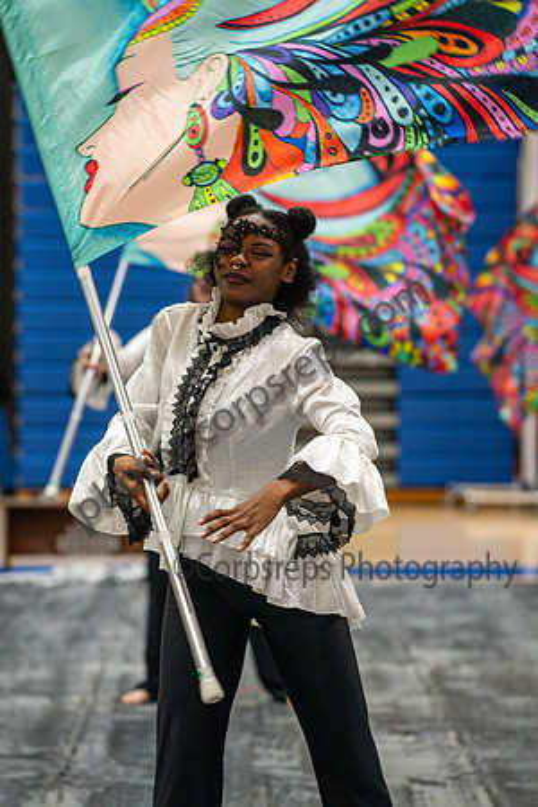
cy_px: 404
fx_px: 3026
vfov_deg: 15.2
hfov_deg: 10.2
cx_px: 269
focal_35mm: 135
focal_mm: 135
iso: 2200
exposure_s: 1/500
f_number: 4
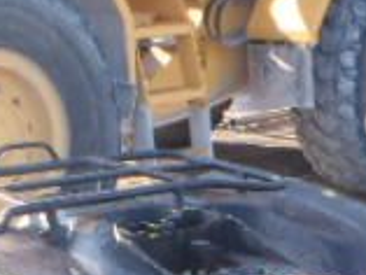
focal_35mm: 114
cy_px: 510
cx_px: 396
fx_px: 1206
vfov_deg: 11.9
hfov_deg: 16.7
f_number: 4.5
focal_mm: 5
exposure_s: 1/60
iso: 80
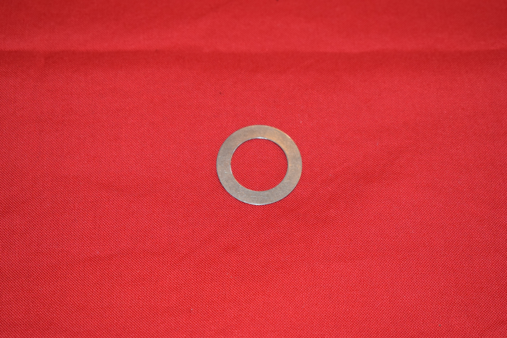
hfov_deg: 24.6
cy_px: 169
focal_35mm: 82
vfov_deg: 16.6
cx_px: 254
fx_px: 1162
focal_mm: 55
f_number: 5.6
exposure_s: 1/160
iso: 800
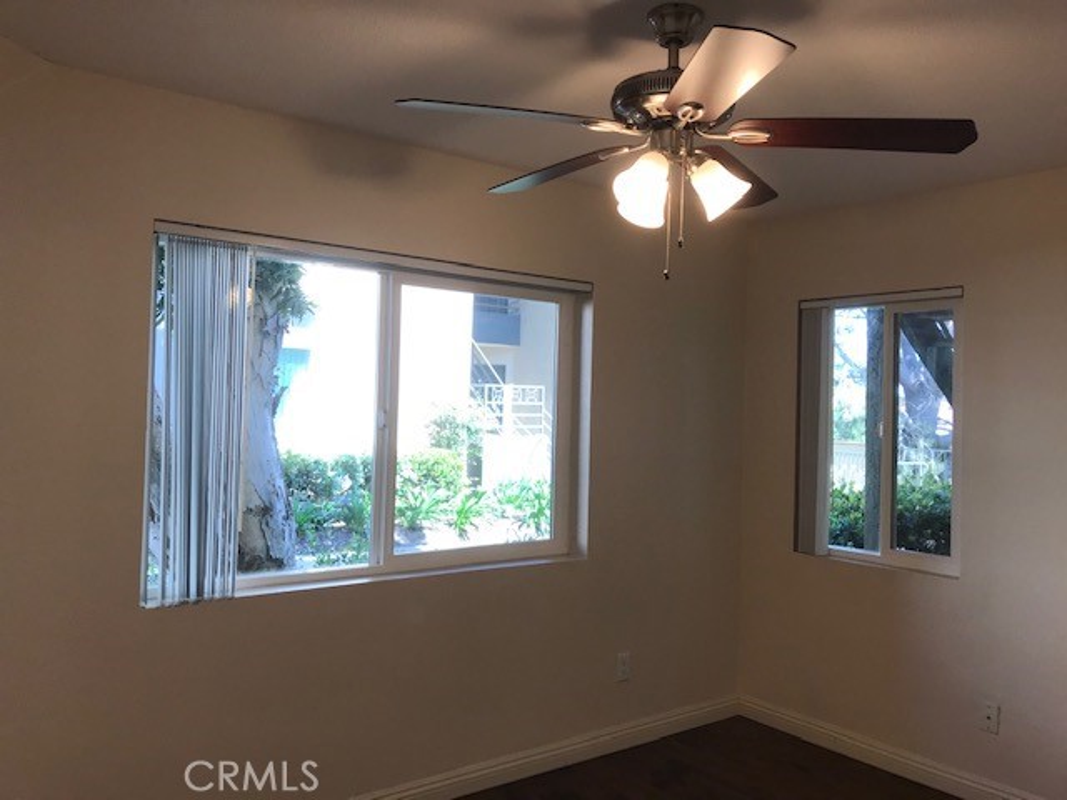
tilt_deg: -0.2
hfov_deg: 63.4
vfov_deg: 49.7
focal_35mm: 28
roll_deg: -0.8
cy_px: 400
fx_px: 863
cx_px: 534
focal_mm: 3.99
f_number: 1.8
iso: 40
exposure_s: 1/120
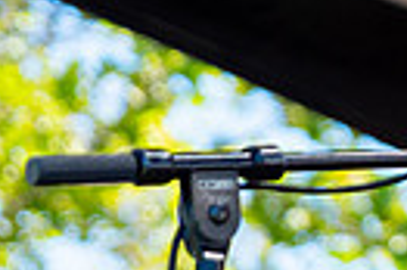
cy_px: 154
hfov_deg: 6.6
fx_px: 3500
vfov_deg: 4.4
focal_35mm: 310
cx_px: 621
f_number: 2.8
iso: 160
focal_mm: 70
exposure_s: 1/2500
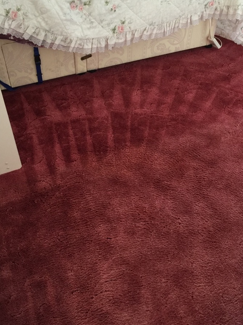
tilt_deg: -46.3
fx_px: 365
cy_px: 162
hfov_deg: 36.8
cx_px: 117
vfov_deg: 47.9
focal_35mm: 39
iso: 80
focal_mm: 4.15
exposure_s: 1/15
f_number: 2.2
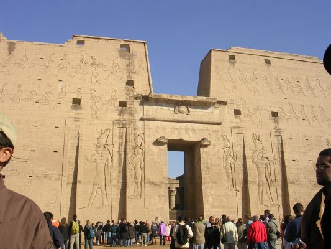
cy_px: 124
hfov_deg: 49.0
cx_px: 166
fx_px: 363
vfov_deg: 37.7
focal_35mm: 38
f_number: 5.6
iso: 50
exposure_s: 1/356
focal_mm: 5.8
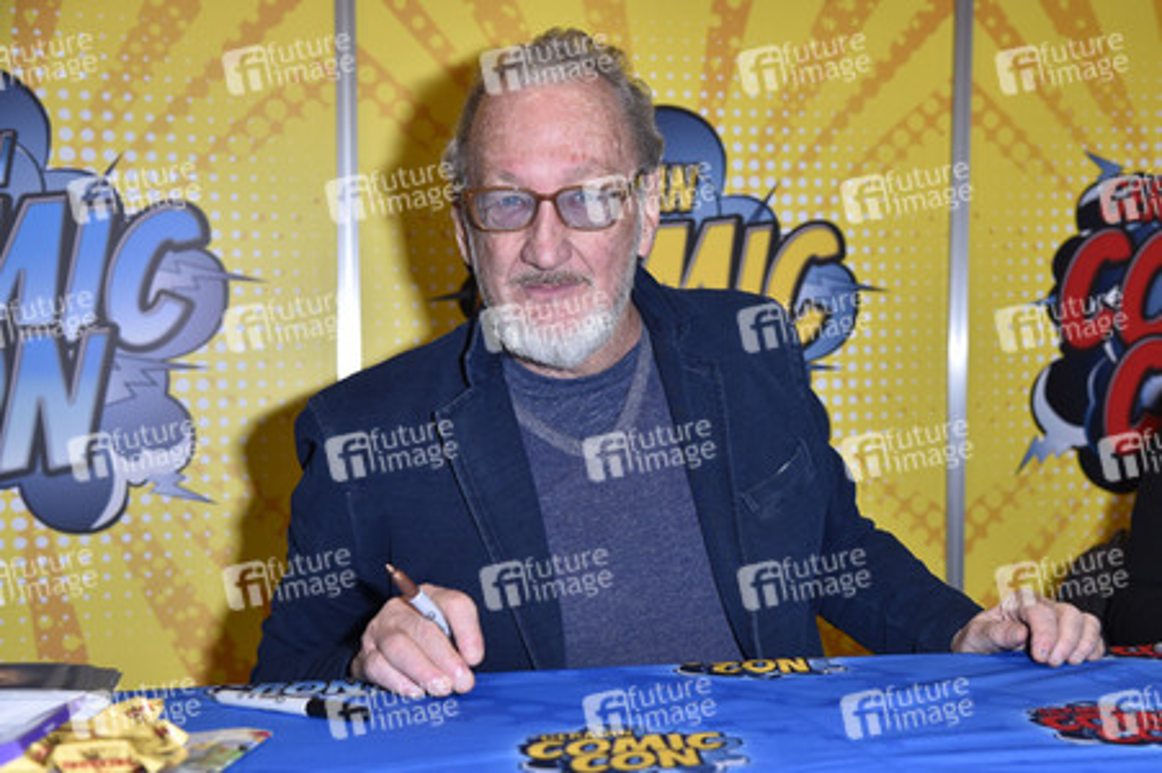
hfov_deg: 42.8
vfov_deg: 29.2
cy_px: 386
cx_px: 581
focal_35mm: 46
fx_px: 1484
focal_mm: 46
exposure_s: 1/125
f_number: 4.5
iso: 400
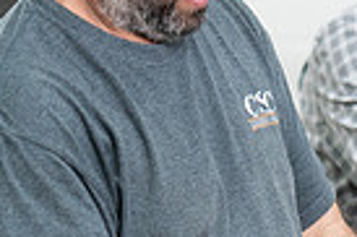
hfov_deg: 5.2
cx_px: 538
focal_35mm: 397
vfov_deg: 3.5
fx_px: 3932
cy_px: 153
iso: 800
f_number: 2
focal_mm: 85
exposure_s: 1/250
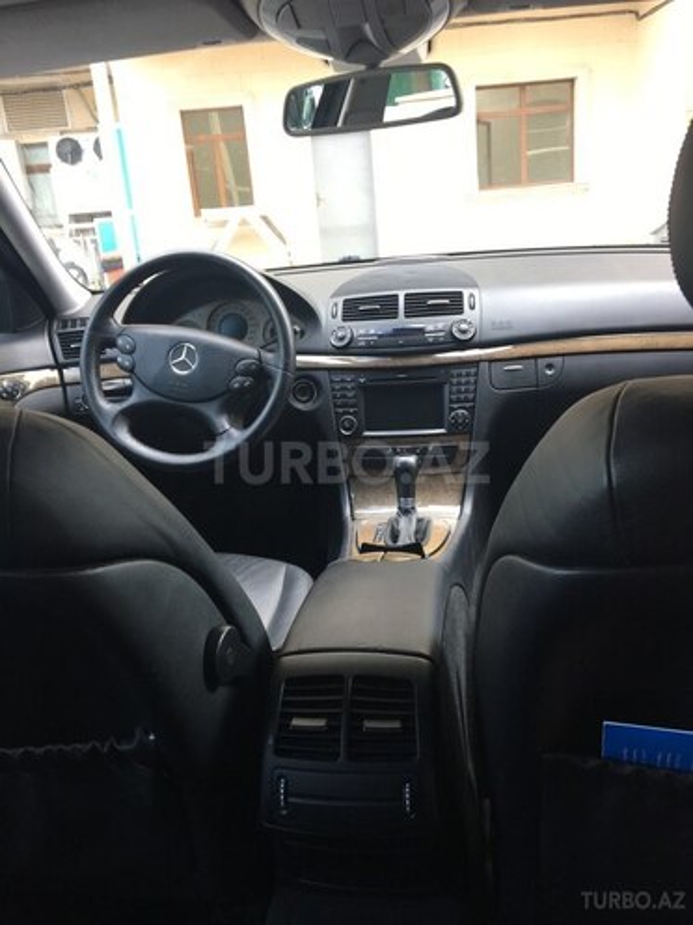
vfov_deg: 61.7
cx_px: 346
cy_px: 462
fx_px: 774
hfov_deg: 48.2
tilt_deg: -15.6
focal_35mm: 29
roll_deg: +4.8
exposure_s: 1/50
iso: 32
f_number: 2.2
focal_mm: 4.15
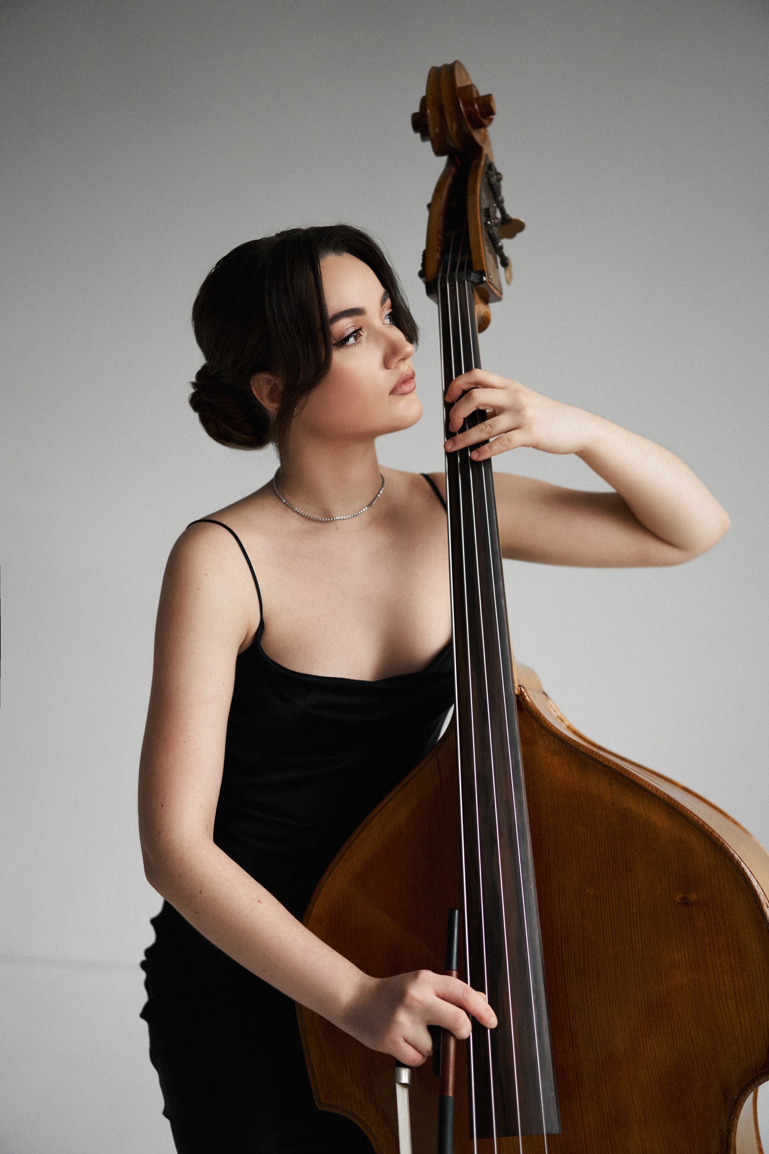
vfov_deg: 36.2
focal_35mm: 55
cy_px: 577
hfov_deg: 24.6
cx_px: 384
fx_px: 1762
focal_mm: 55
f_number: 2
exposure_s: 1/500
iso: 1000
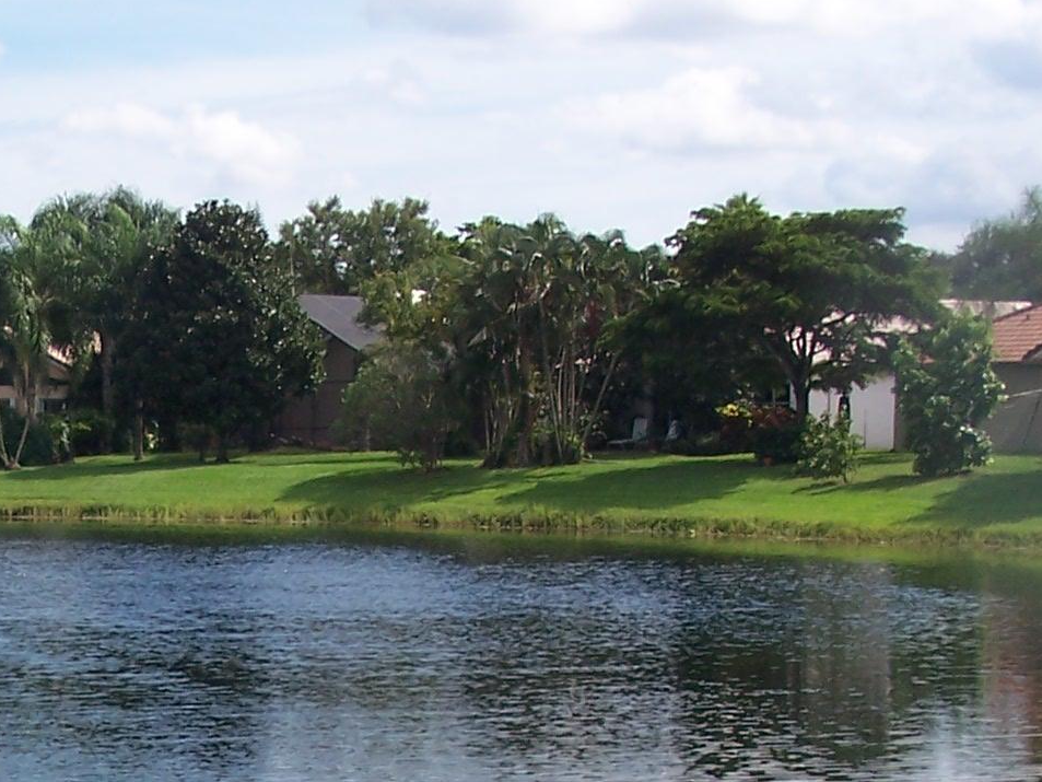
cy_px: 888
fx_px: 3492
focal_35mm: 116
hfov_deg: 16.8
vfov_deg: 12.5
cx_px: 134
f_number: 4
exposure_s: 1/750
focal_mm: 8
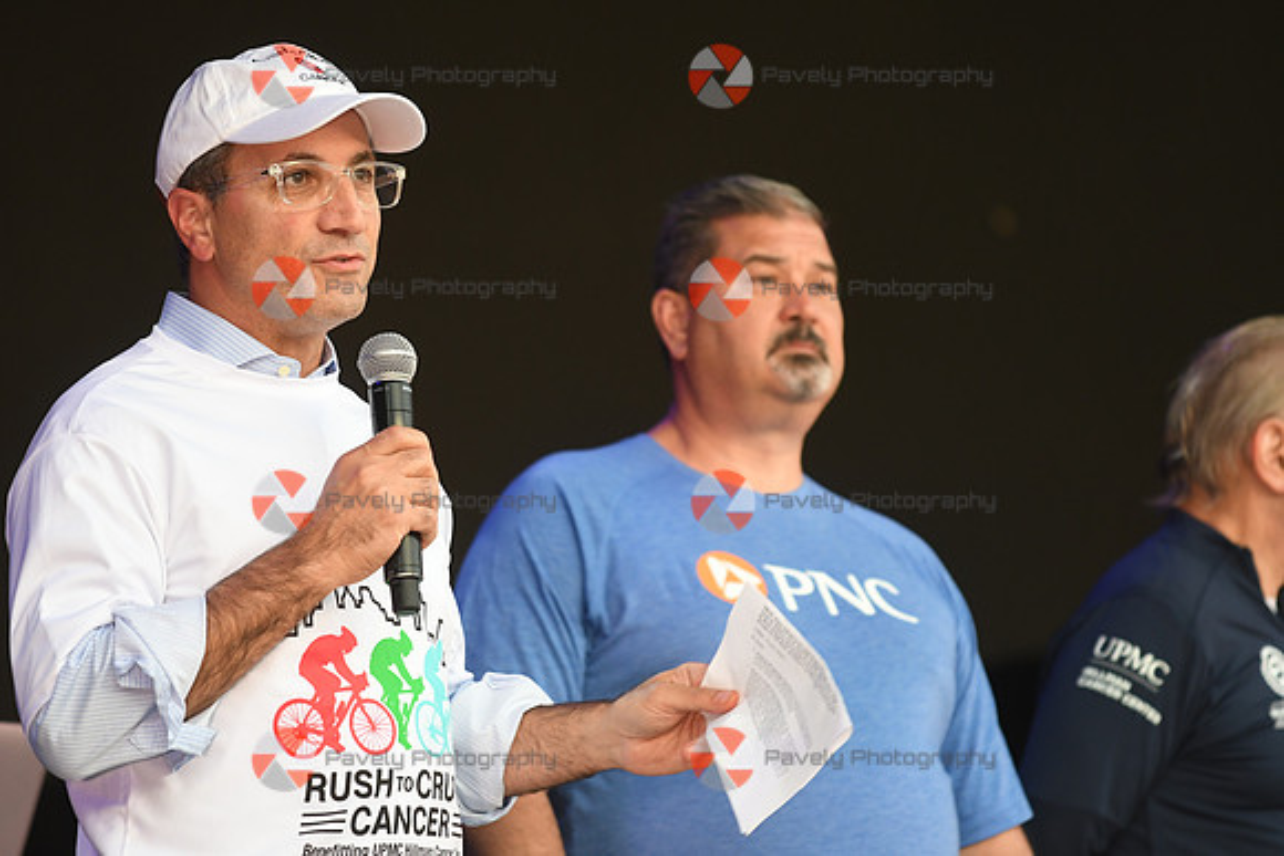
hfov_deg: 6.9
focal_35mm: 300
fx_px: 10702
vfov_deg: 4.6
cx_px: 642
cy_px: 428
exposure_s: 1/400
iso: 1000
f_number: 4
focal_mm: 200
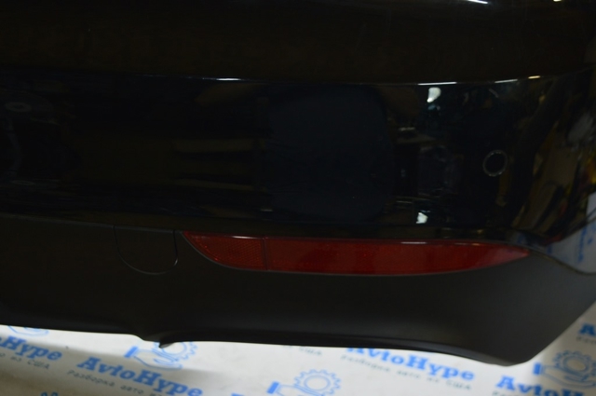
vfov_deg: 25.0
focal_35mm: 54
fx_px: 893
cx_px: 298
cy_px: 198
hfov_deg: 36.9
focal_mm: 36
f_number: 5.6
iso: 400
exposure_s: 1/20
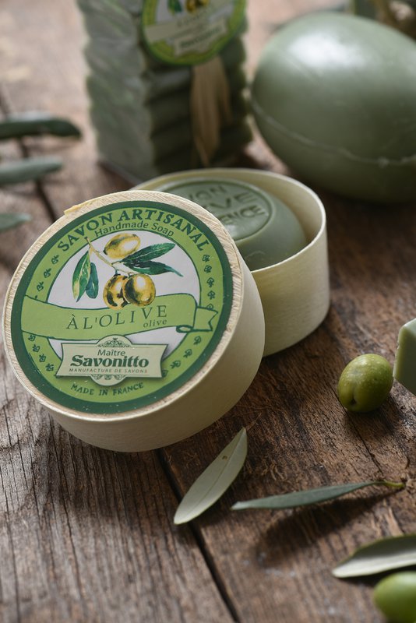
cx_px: 208
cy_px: 312
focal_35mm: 105
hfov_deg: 13.1
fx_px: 1818
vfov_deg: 19.4
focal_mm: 105
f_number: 9
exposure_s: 1/125
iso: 100
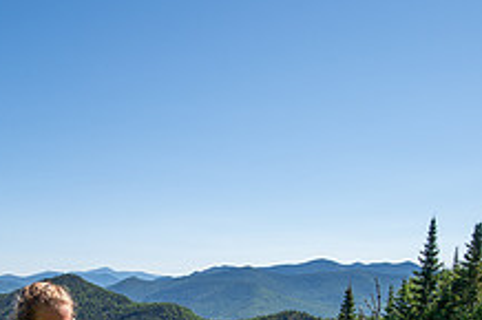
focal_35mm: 48
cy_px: 384
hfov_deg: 39.5
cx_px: 95
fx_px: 642
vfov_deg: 25.2
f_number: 5
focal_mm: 18
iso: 100
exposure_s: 1/640
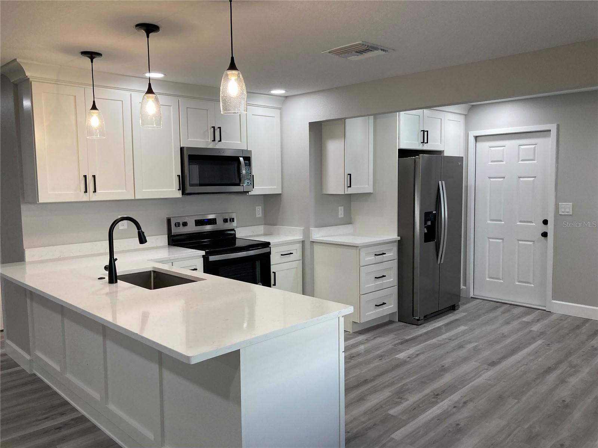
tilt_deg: -4.4
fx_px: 484
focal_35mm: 28
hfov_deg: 63.4
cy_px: 224
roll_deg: +0.4
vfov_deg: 49.7
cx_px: 299
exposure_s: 1/120
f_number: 1.8
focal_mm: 3.99
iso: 80
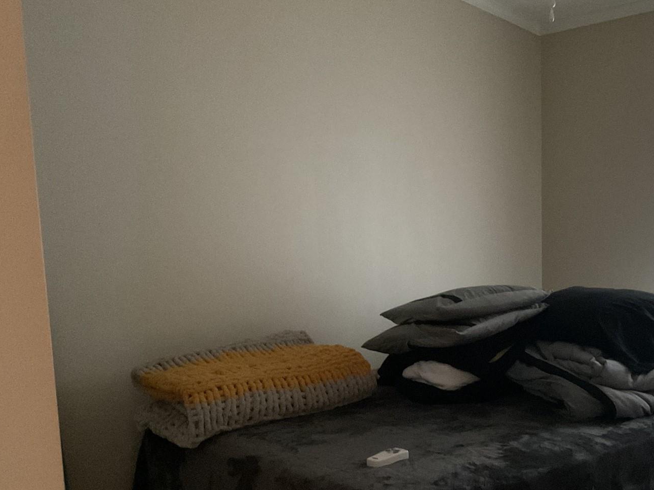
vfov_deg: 31.4
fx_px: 869
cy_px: 307
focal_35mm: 46
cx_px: 447
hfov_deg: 40.6
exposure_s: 1/24
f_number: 1.8
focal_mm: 3
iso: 500
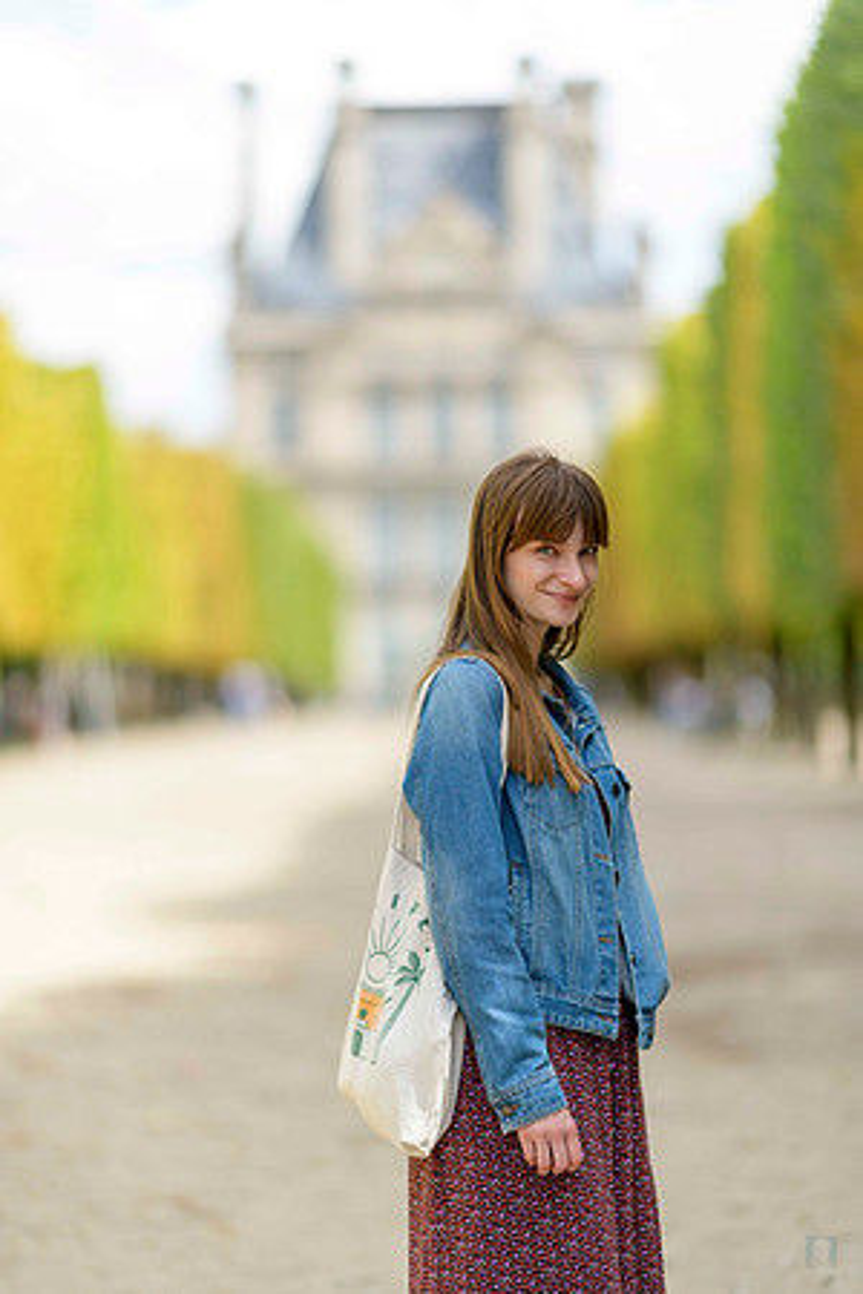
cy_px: 647
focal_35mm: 105
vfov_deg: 19.5
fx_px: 3775
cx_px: 432
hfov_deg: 13.0
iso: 64
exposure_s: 1/3200
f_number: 1.4
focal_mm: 105
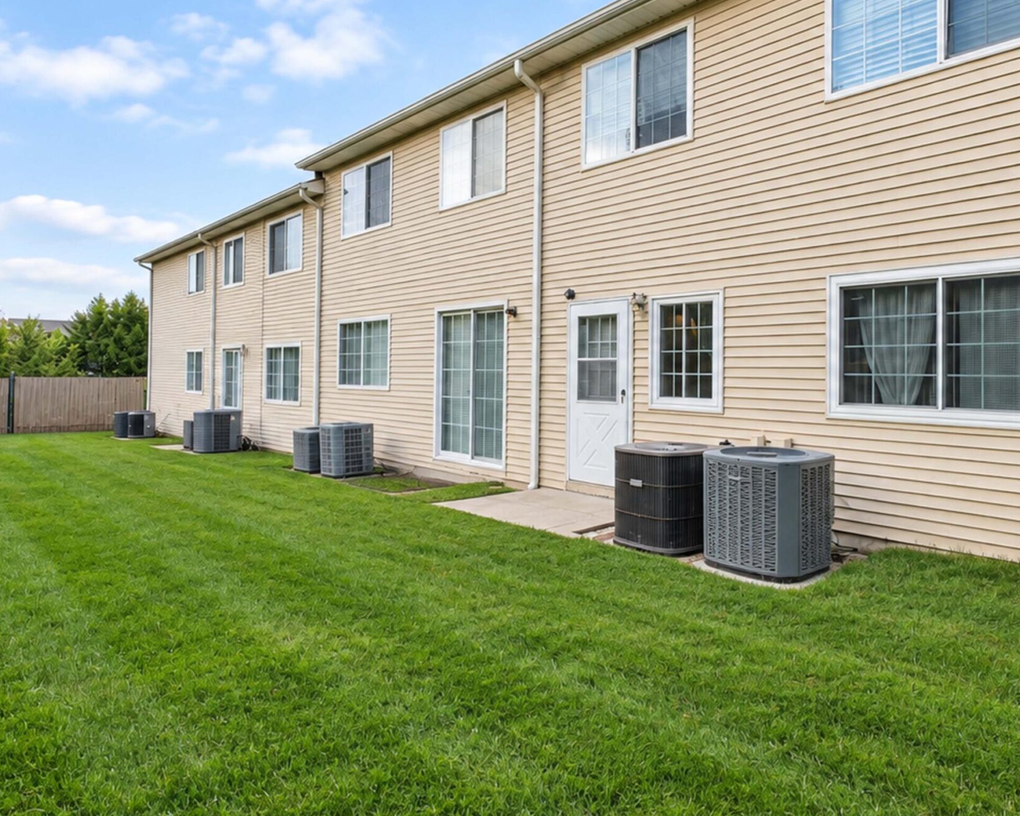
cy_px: 349
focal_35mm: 22
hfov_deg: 74.8
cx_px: 562
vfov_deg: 62.8
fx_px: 664
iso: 800
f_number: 10
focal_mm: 10
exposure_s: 1/160
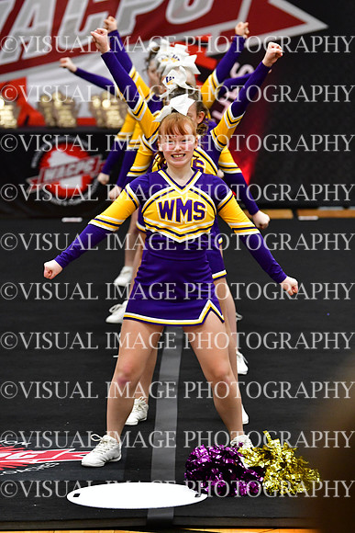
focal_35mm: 202
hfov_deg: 6.8
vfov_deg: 10.2
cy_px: 266
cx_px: 178
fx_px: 2986
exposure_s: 1/500
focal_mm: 135
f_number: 3.5
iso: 4000
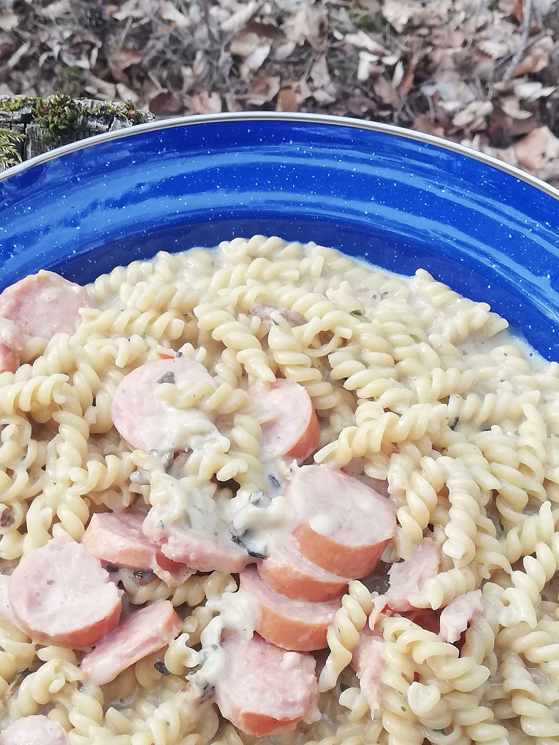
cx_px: 285
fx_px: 1313
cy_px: 474
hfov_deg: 24.0
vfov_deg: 31.5
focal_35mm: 61
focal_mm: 3.81
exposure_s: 1/109
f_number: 2.2
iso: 50
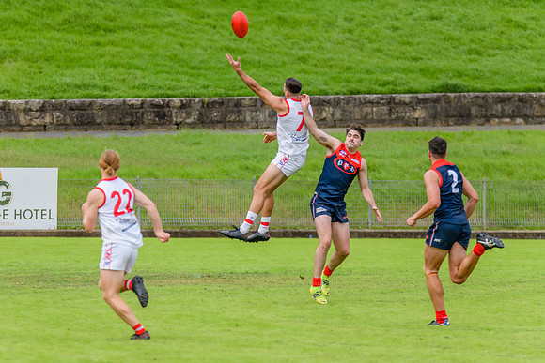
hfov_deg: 5.1
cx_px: 240
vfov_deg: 3.4
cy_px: 172
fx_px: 6127
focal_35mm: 405
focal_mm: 320
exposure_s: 1/1600
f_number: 7.1
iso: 800
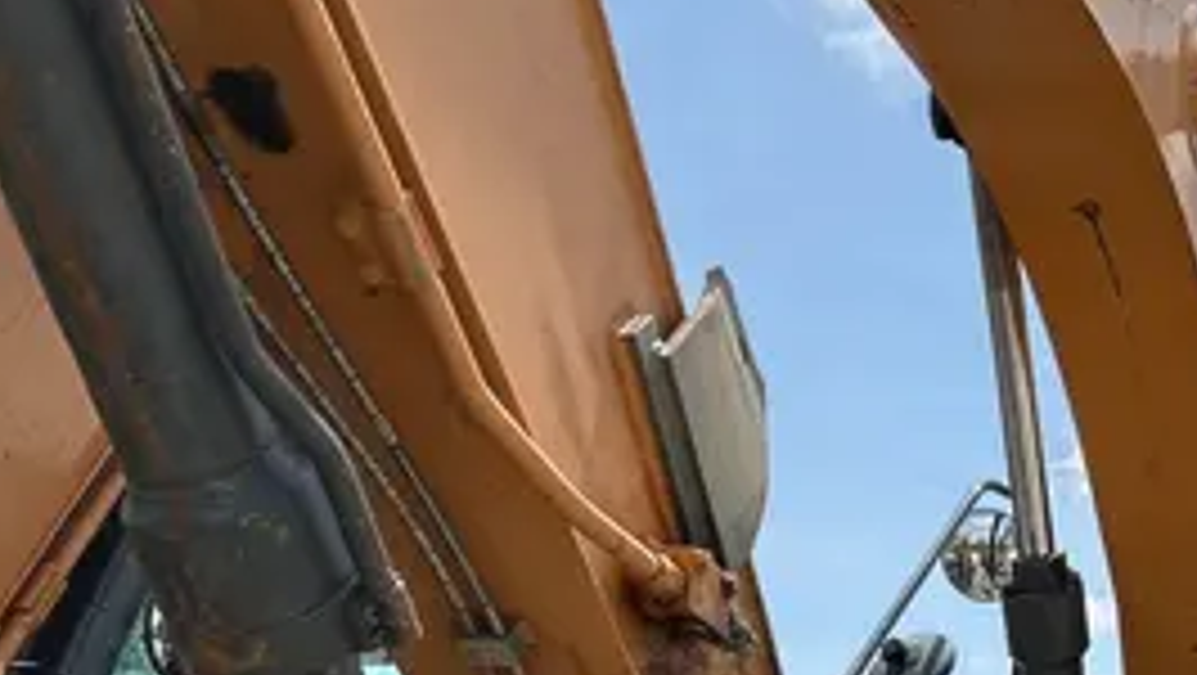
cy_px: 812
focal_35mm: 78
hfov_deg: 25.9
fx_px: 2477
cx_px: 1166
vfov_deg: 15.0
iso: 50
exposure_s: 1/5587
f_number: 1.5
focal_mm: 5.7
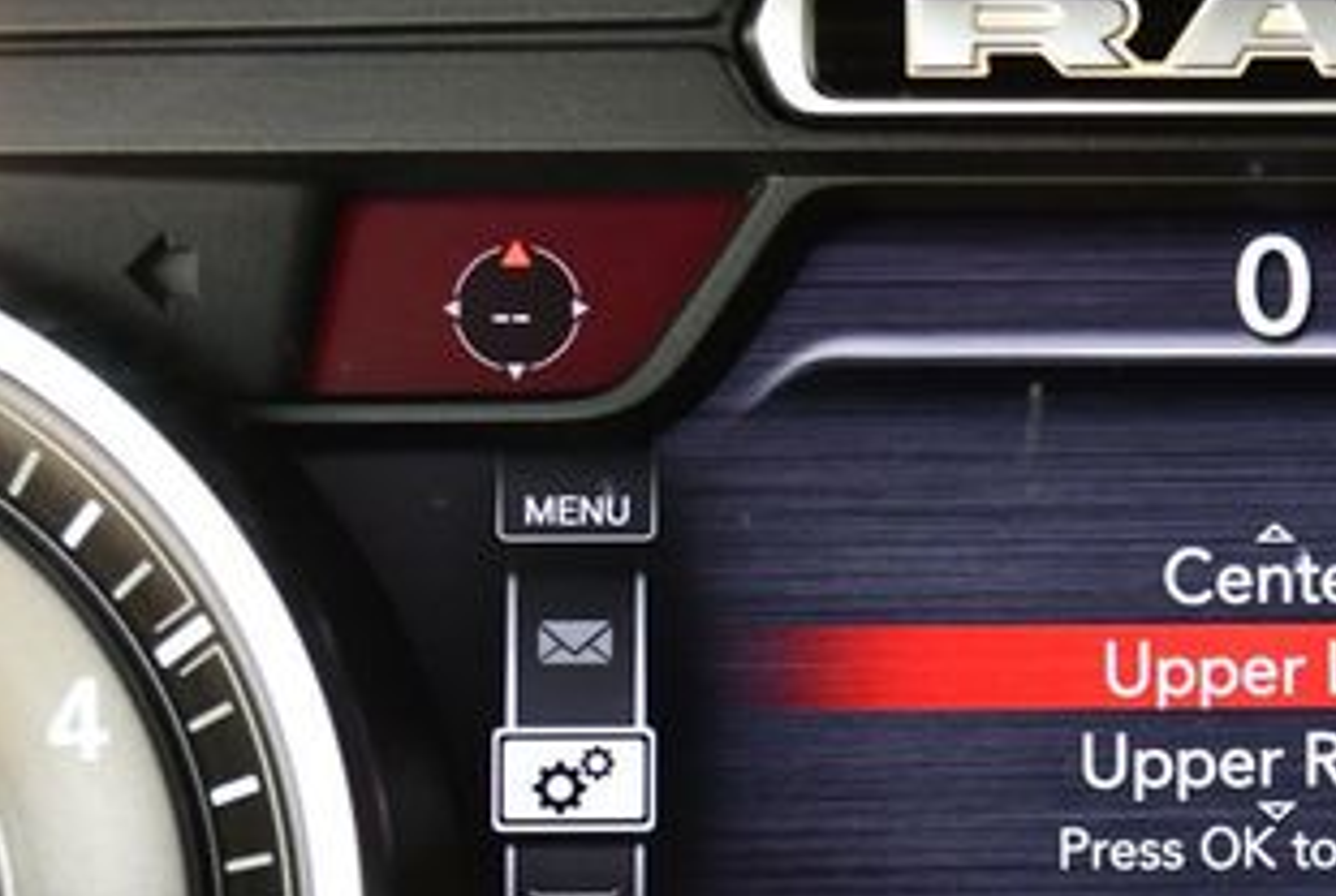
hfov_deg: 15.3
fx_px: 4908
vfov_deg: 10.4
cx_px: 1302
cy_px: 594
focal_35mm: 132
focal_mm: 32
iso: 800
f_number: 4.8
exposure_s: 1/160
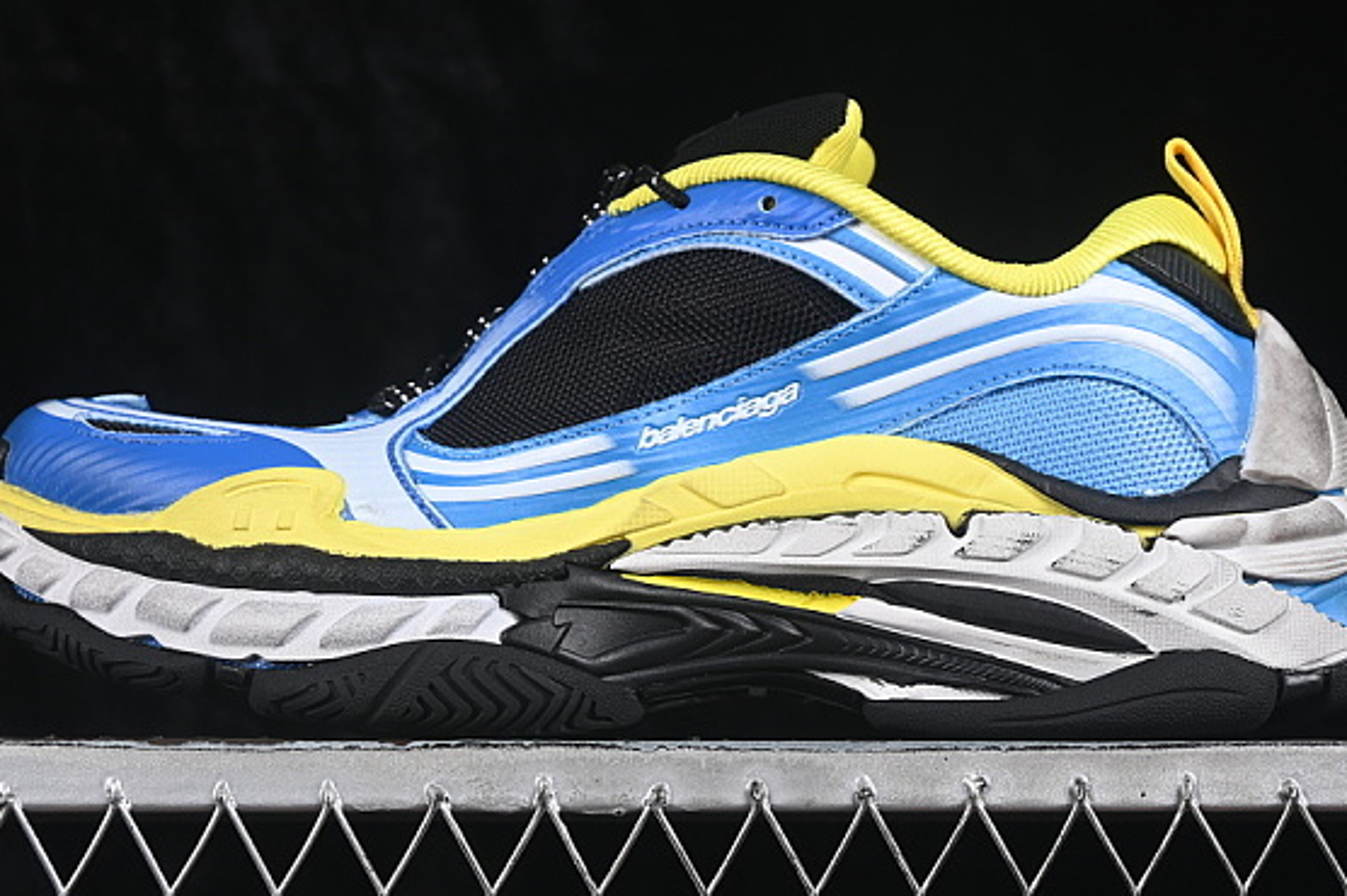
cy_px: 338
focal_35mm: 108
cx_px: 707
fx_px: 4038
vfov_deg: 12.7
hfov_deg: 18.9
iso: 160
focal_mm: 50
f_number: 7.1
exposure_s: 1/80
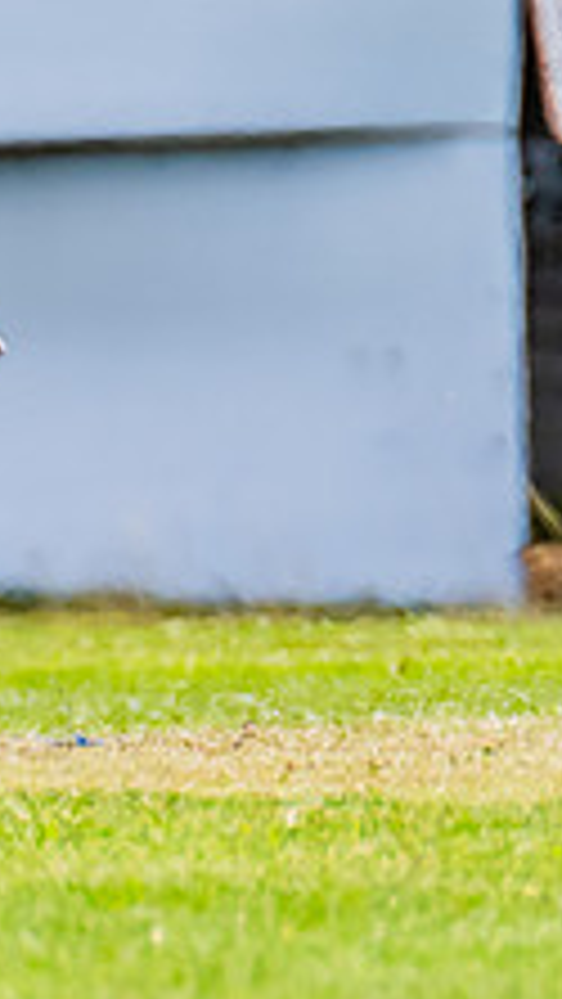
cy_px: 476
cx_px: -419
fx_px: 82038
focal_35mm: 3099
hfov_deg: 0.4
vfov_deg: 0.7
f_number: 10
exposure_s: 1/1000
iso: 800
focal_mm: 600
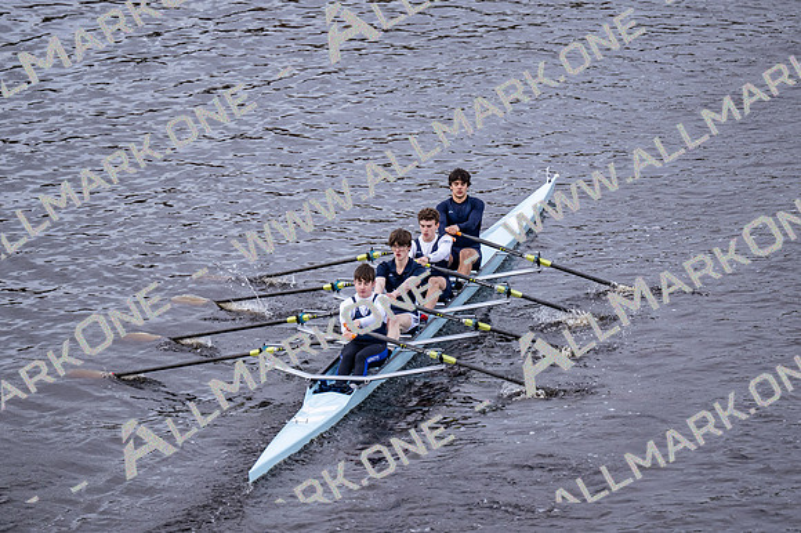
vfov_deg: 4.6
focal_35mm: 300
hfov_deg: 6.9
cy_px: 266
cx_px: 400
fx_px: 6671
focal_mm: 200
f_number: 2.8
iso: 800
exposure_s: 1/2000
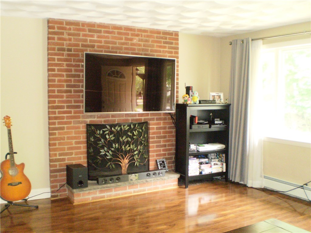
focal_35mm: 36
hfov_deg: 51.4
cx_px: 156
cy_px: 116
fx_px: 323
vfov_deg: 39.7
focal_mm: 6.3
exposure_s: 1/30
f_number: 3.1
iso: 640
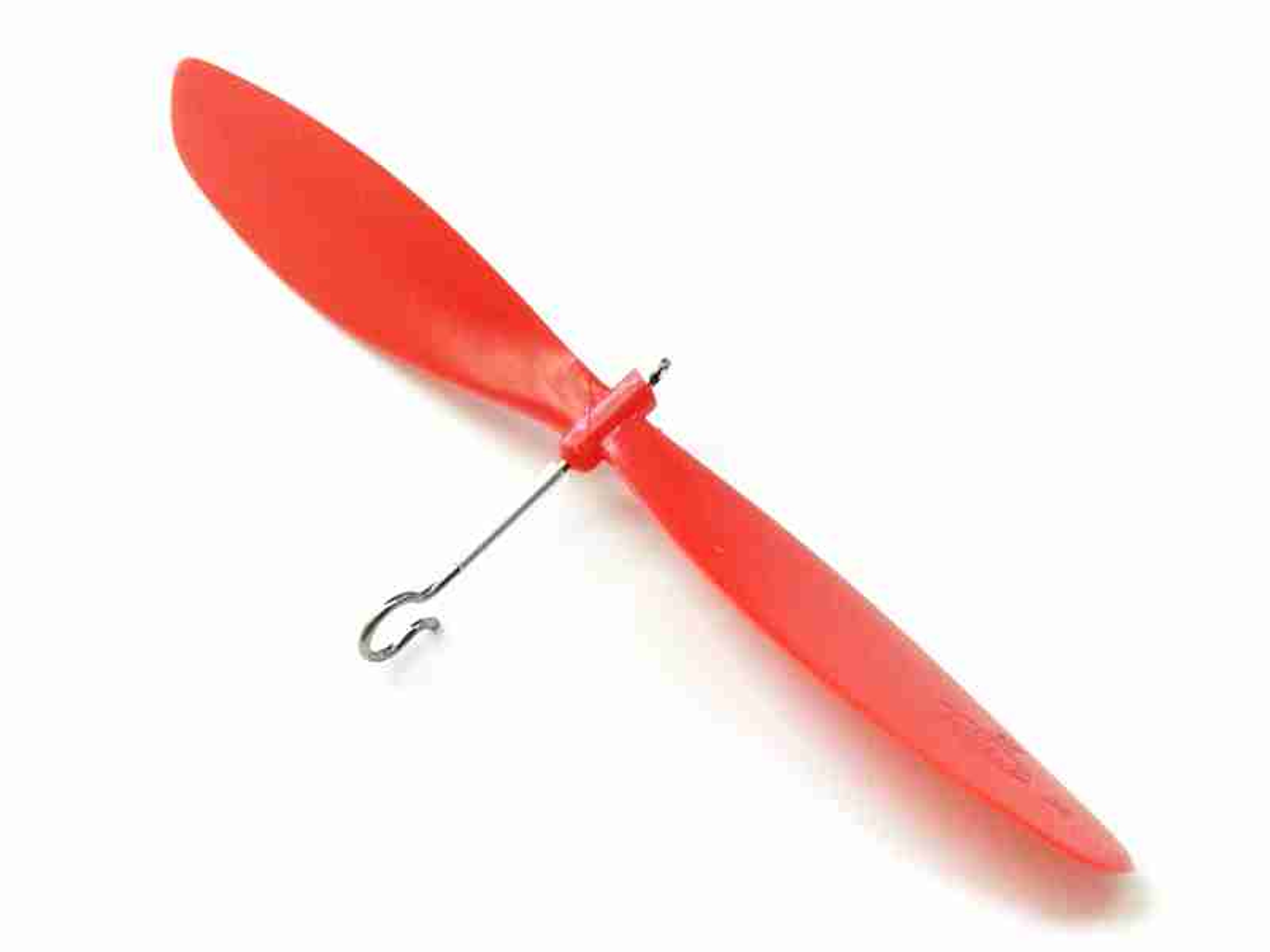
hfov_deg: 33.8
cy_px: 476
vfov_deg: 25.7
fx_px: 2091
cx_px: 635
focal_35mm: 57
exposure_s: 1/200
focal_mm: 10.2
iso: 400
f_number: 3.8
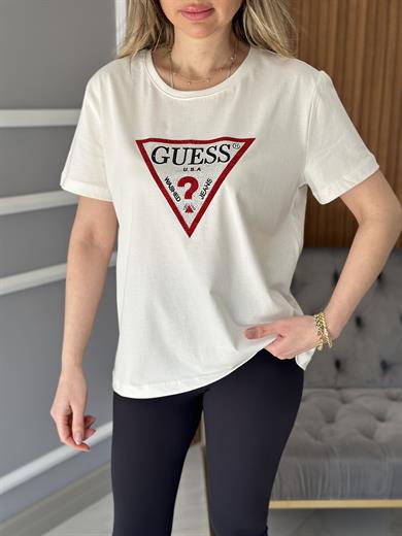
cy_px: 268
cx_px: 201
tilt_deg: -14.3
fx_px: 743
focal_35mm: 48
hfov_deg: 30.3
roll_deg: +0.5
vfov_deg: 39.7
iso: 80
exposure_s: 1/295
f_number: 1.78
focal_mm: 6.86
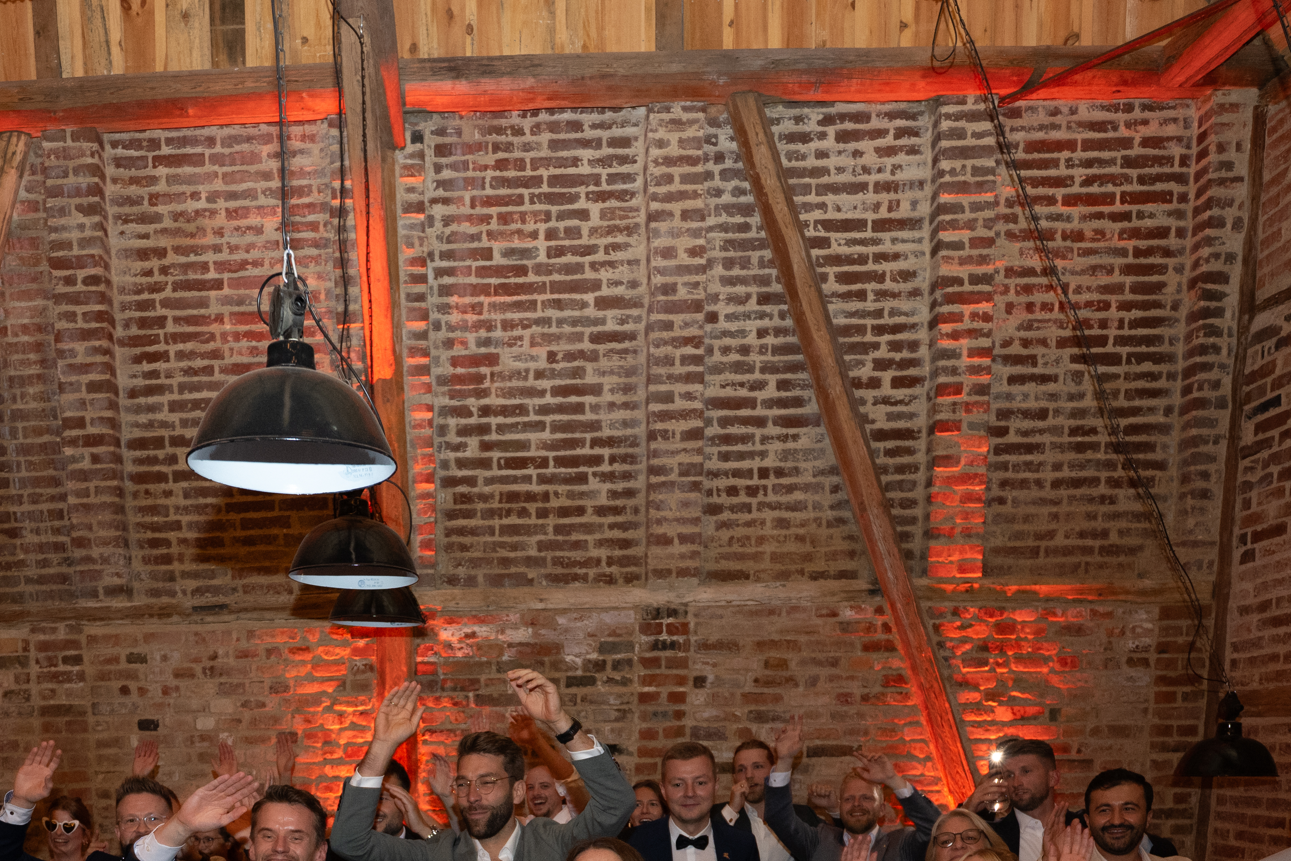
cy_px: 971
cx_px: 477
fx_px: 1147
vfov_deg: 34.8
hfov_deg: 57.9
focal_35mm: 32
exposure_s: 1/80
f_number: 3.2
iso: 1000
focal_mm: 14
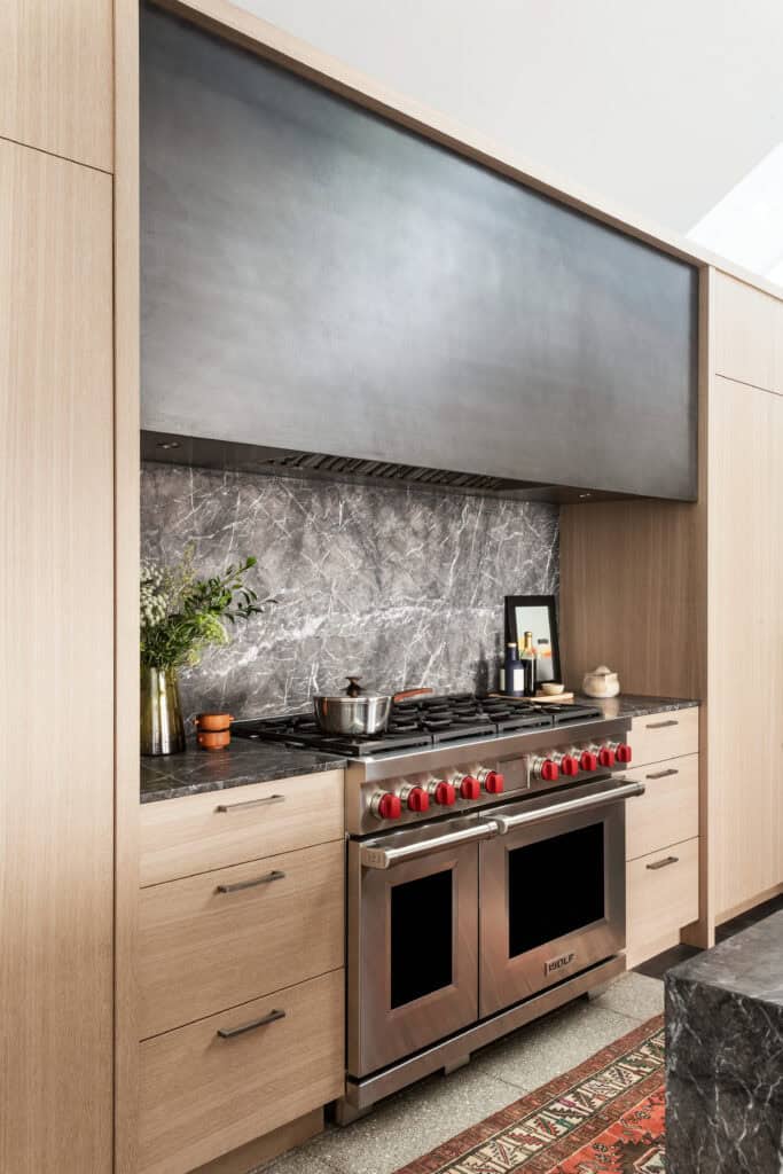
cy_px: 587
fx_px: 1044
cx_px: 392
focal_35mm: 32
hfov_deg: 41.1
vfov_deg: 58.7
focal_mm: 32
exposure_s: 6
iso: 100
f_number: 13
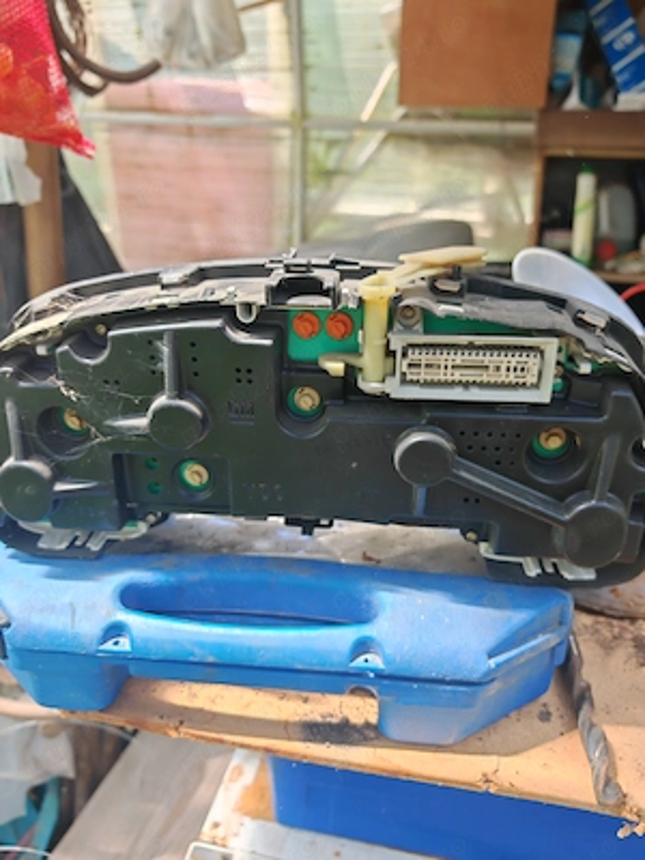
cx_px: 322
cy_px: 430
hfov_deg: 51.4
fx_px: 671
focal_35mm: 27
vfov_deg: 65.3
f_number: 2
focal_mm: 6.83
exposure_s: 1/520
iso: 50
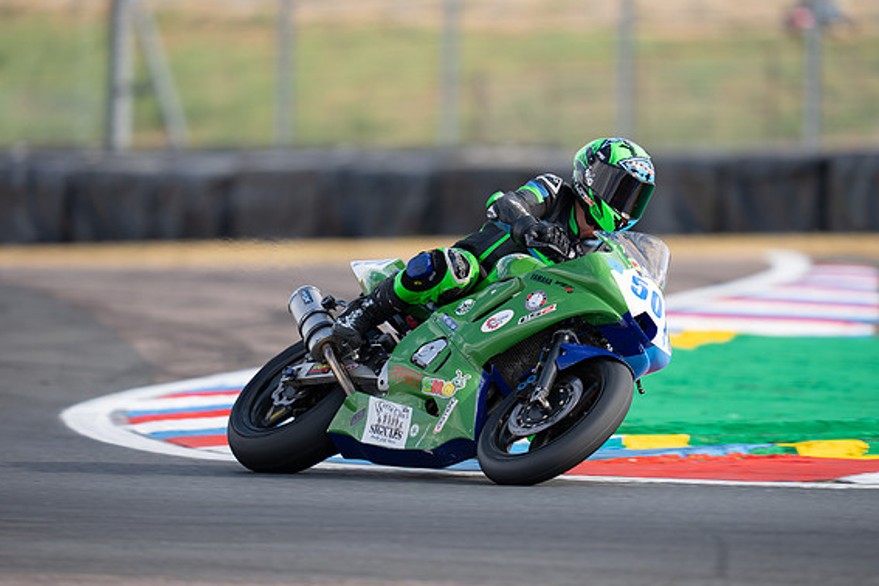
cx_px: 474
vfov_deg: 3.1
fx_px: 10718
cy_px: 277
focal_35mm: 439
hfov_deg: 4.7
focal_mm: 400
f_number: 2.8
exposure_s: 1/500
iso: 100
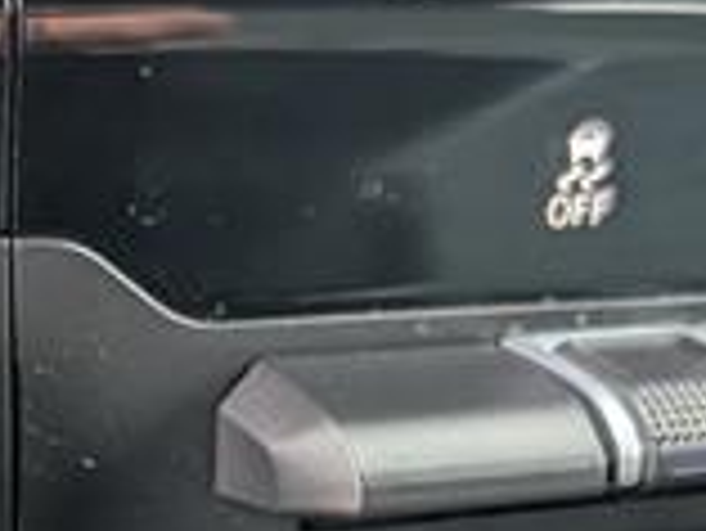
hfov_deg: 19.9
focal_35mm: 98
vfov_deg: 14.6
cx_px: 207
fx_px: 2000
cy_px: 662
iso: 744
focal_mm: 6.9
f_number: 1.68
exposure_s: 1/500
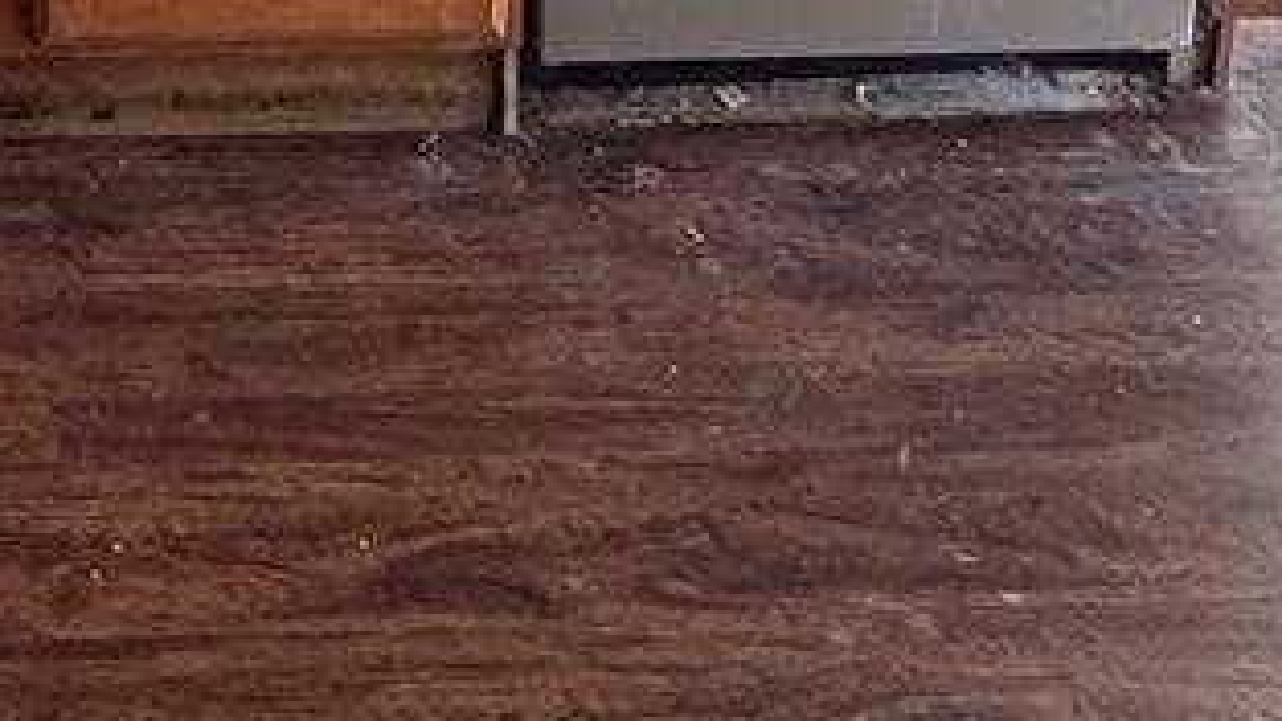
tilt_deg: -6.4
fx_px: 2651
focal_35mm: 78
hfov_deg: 24.7
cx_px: -242
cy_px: -1213
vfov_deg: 11.5
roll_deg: -0.2
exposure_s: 1/99
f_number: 2.2
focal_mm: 2.22
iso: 250
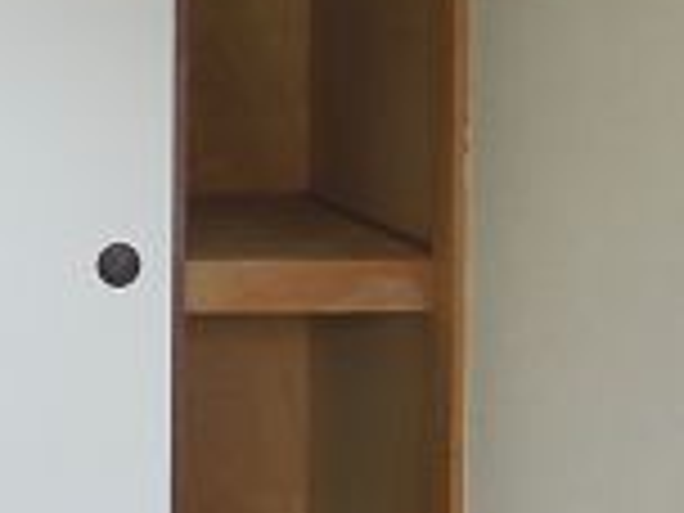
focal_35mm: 76
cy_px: 27
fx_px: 1502
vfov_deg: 19.0
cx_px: -153
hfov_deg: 23.3
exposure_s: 1/30
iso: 160
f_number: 2.8
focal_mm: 4.3
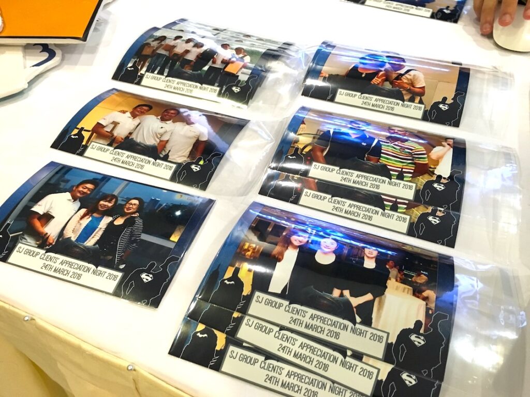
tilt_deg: -45.5
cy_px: 198
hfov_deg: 61.7
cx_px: 265
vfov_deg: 48.2
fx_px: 444
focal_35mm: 29
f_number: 2.2
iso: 200
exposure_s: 1/17
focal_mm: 4.15
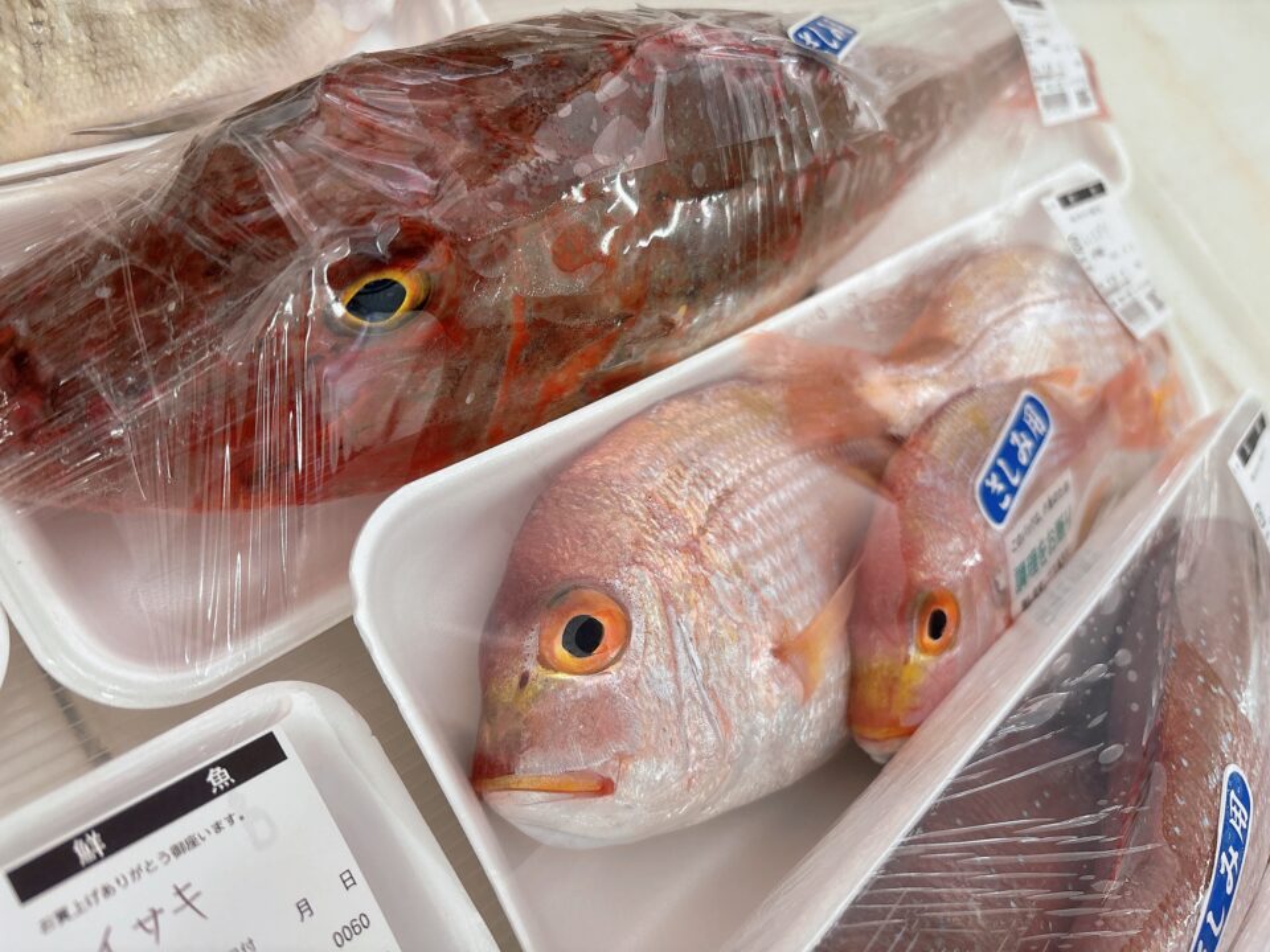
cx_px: 635
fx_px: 954
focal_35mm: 26
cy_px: 476
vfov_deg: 53.1
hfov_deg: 67.3
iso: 125
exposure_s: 1/60
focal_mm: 5.96
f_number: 1.6
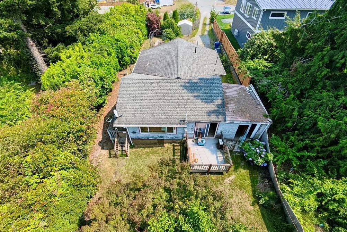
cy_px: 117
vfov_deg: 70.4
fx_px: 164
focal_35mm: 17
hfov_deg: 93.3
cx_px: 170
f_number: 2.55
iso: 101
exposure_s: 1/894
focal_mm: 16
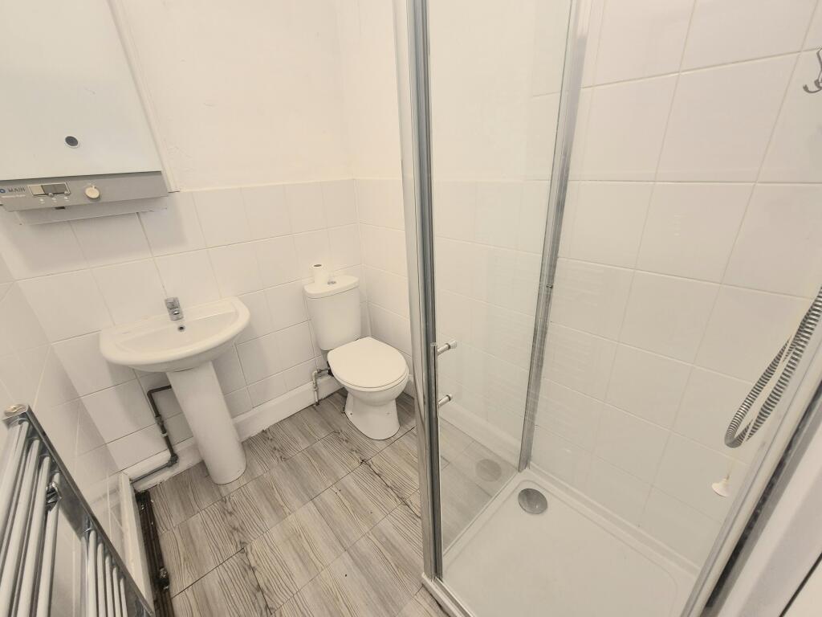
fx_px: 309
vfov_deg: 89.9
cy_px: 308
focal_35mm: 13
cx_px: 411
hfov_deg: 106.2
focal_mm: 2.2
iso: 125
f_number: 2.2
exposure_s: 1/50
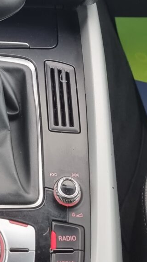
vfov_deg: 26.3
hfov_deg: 16.1
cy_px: -40
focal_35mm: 73
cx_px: -14
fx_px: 506
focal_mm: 6.7
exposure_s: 1/50
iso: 200
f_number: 1.8
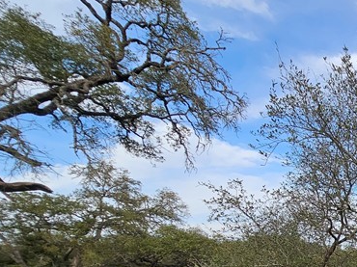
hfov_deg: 35.3
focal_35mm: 36
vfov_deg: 34.3
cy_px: 293
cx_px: 464
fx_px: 371
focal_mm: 2.2
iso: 50
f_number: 2.2
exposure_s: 1/1087
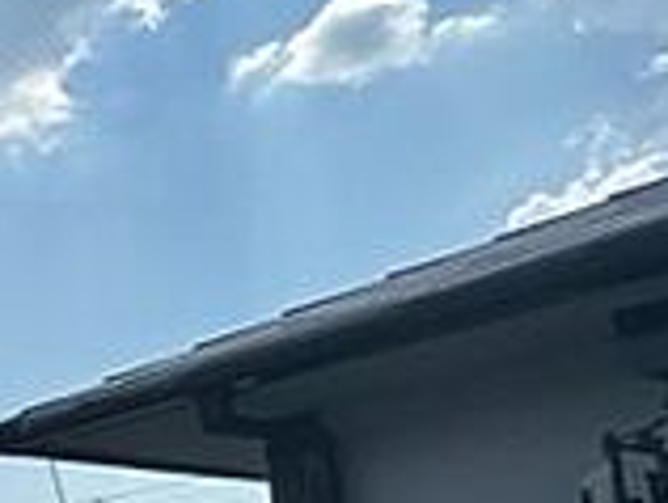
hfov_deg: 21.5
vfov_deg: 24.7
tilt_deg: +5.4
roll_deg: +0.2
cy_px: 617
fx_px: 1024
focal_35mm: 53
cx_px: -558
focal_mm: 2.22
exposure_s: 1/4831
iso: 50
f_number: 2.2
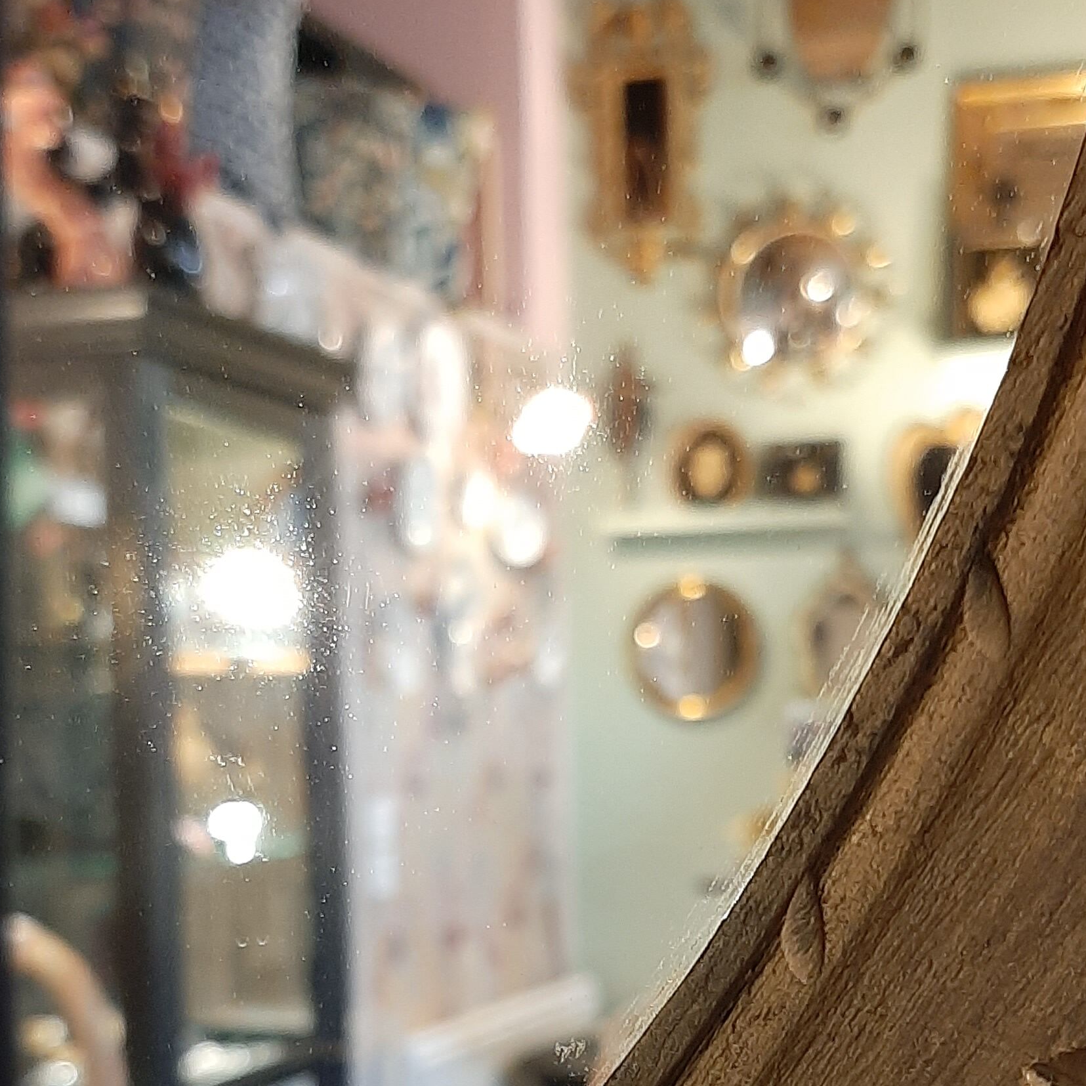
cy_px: 909
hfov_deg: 30.6
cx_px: 572
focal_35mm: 56
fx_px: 1988
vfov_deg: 29.7
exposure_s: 1/25
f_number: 1.7
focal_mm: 3.93
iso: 200
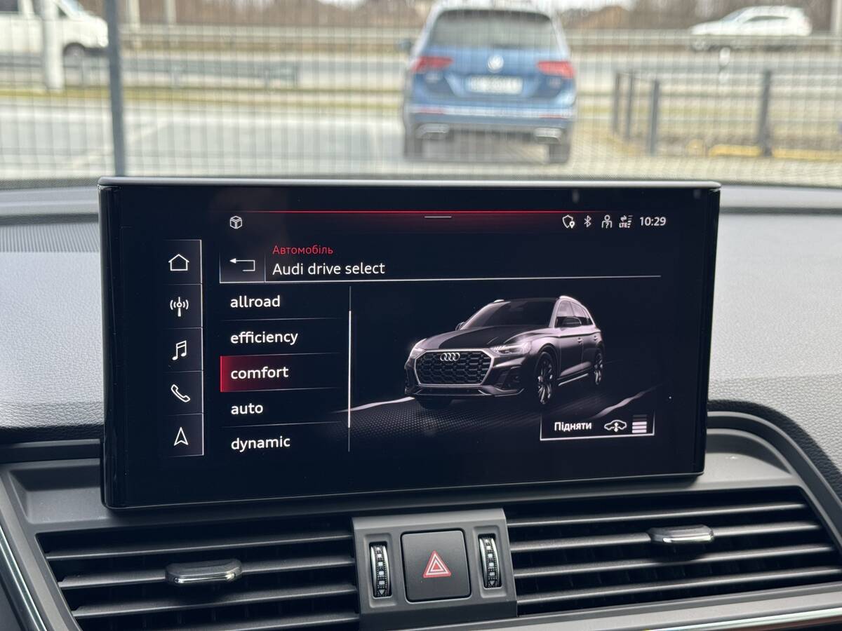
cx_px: 421
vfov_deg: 30.3
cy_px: 316
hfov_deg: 39.7
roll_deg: -0.6
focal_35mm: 48
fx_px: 1168
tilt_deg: -14.2
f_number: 1.78
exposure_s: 1/257
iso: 64
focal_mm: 6.76
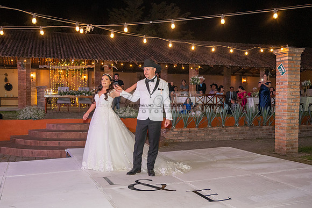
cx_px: 134
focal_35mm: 37
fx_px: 317
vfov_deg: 36.3
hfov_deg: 52.2
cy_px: 116
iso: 2000
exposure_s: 1/160
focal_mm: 32
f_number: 4.2
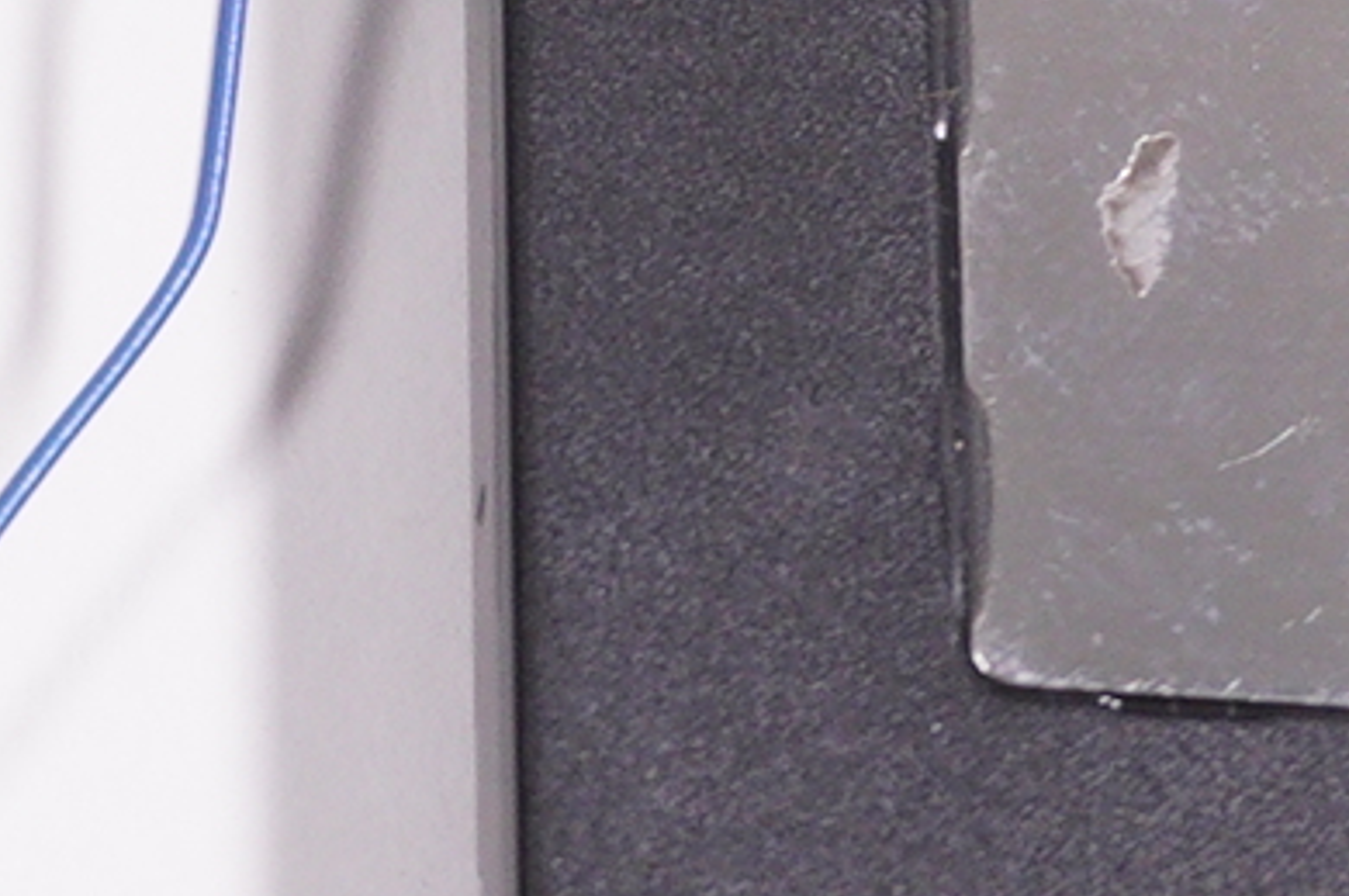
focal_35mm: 324
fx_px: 12126
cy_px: -367
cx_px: -948
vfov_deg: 4.2
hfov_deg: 6.3
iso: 400
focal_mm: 28
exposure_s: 1/200
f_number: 5.6
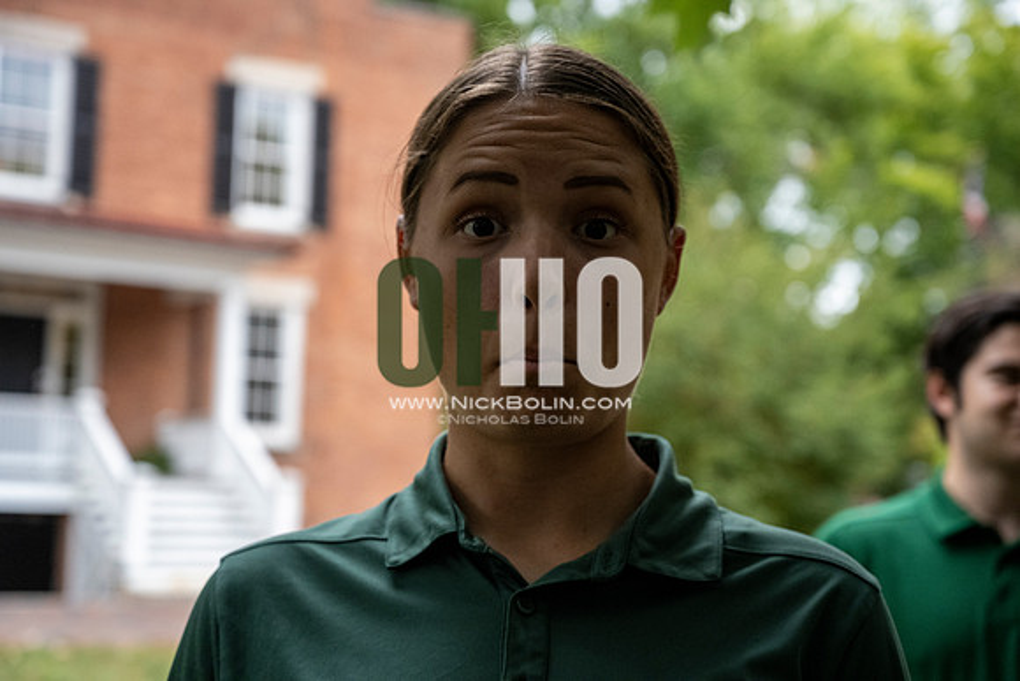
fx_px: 1644
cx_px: 510
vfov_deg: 23.4
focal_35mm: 58
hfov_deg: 34.5
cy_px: 340
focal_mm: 58
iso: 4000
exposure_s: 1/500
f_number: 4
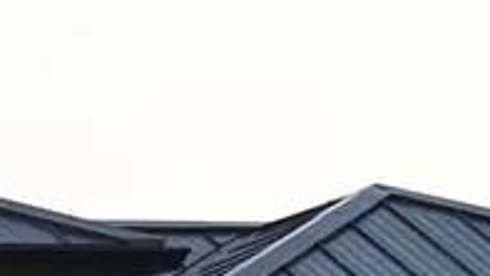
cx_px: -465
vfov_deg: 2.1
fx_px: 7409
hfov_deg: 3.8
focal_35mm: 570
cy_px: 602
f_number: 4
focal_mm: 70
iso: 400
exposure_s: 1/250
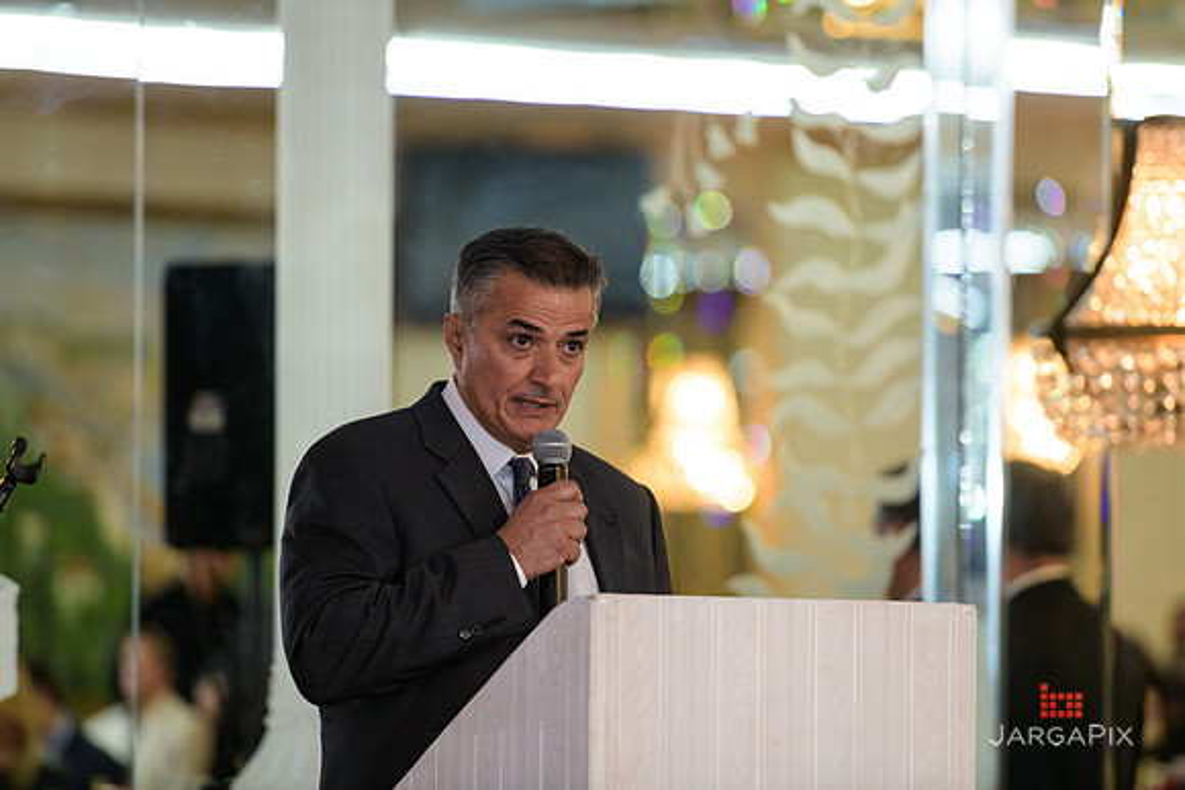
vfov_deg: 6.9
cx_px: 592
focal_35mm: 200
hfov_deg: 10.3
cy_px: 395
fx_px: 6585
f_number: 3.2
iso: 1250
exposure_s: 1/125
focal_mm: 200
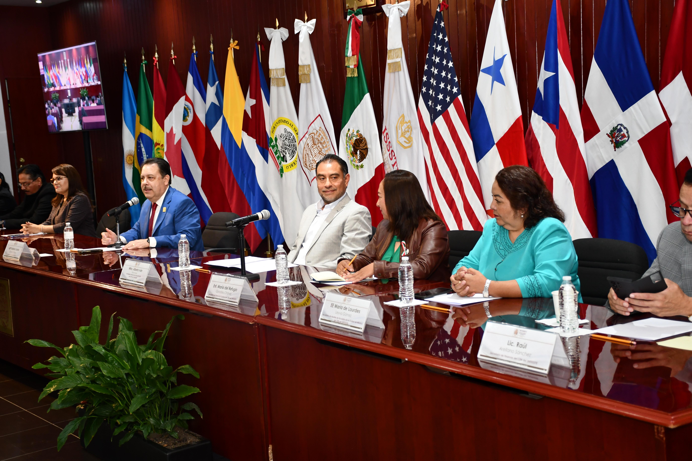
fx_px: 999
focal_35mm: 52
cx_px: 346
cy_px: 230
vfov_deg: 26.0
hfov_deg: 38.2
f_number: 4.2
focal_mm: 35
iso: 900
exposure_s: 1/60
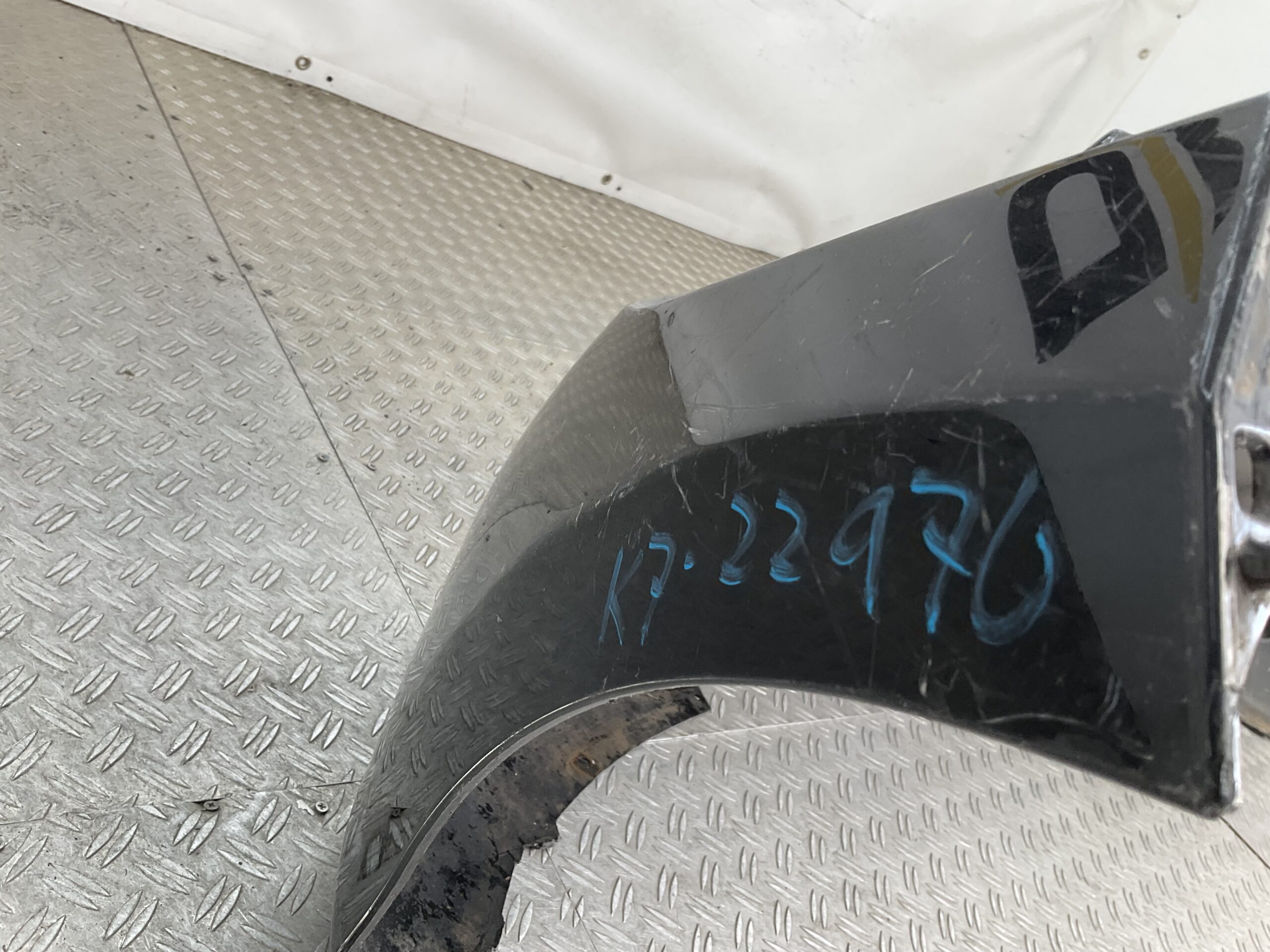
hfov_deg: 61.7
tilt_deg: -25.6
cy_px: 476
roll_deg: -35.3
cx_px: 635
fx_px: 1064
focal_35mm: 29
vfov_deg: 48.2
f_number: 1.8
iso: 16
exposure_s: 1/106
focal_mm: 3
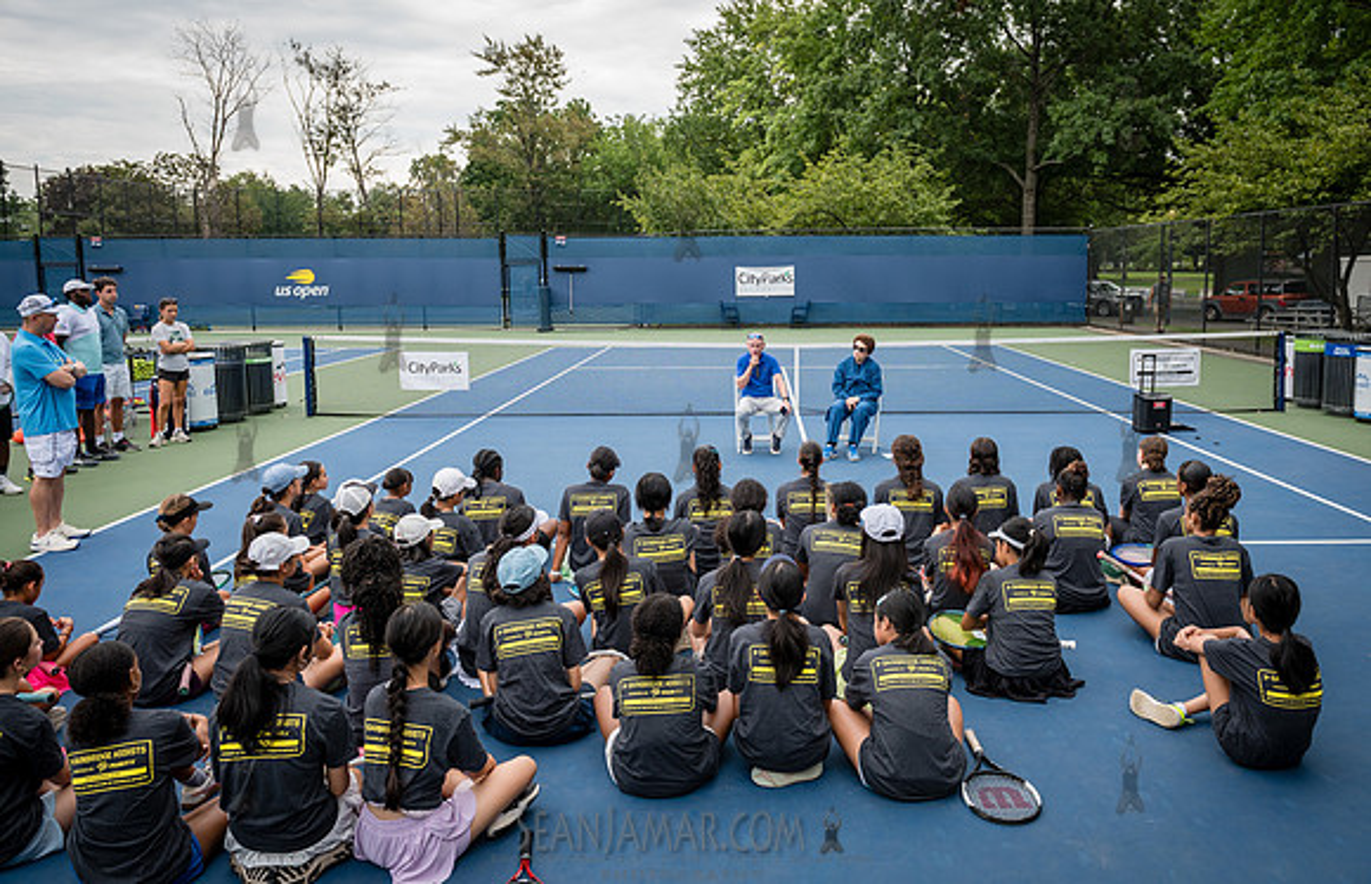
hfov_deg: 68.1
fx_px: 1011
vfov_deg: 47.1
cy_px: 386
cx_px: 752
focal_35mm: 27
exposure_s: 1/400
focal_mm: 24
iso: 200
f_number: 4.5
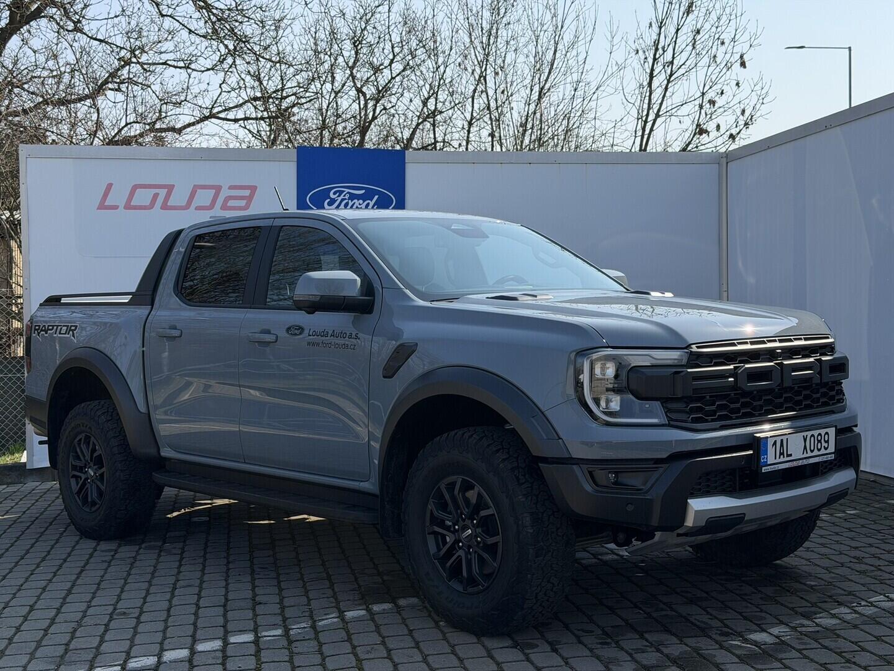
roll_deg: +1.5
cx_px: 447
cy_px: 336
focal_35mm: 48
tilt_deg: -1.6
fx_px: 1240
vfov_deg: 30.3
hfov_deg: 39.7
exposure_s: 1/3534
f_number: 1.78
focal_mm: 6.76
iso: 64
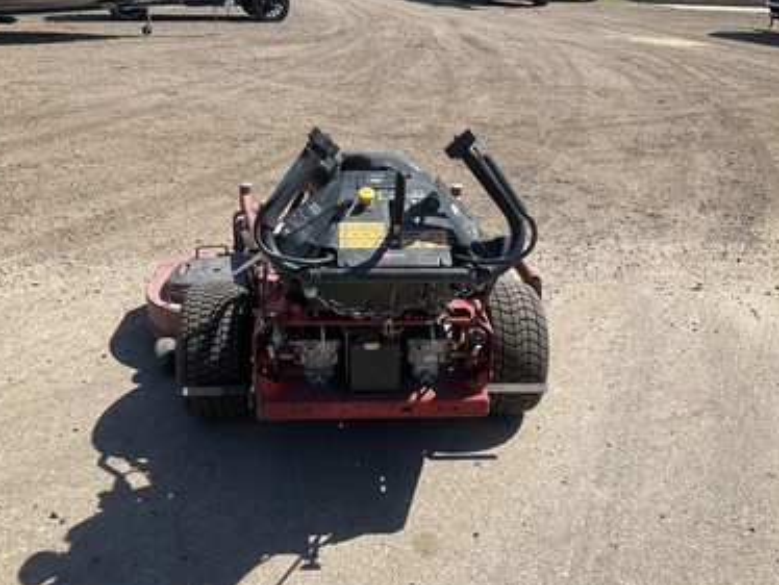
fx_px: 698
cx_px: 387
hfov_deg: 58.3
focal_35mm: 31
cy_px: 296
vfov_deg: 45.5
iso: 25
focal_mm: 3
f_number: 1.8
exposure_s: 1/1377
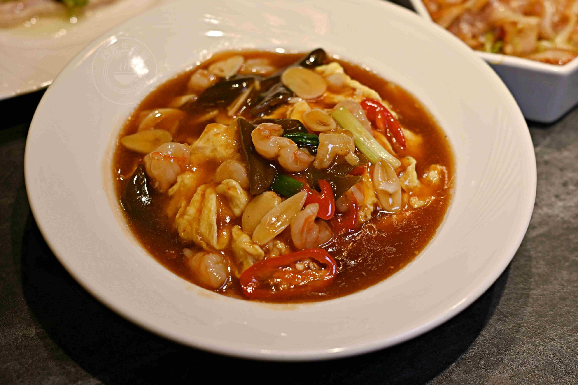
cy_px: 192
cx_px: 289
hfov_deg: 27.0
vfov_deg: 18.2
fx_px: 1204
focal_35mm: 75
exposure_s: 1/200
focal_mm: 50
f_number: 2.8
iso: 110
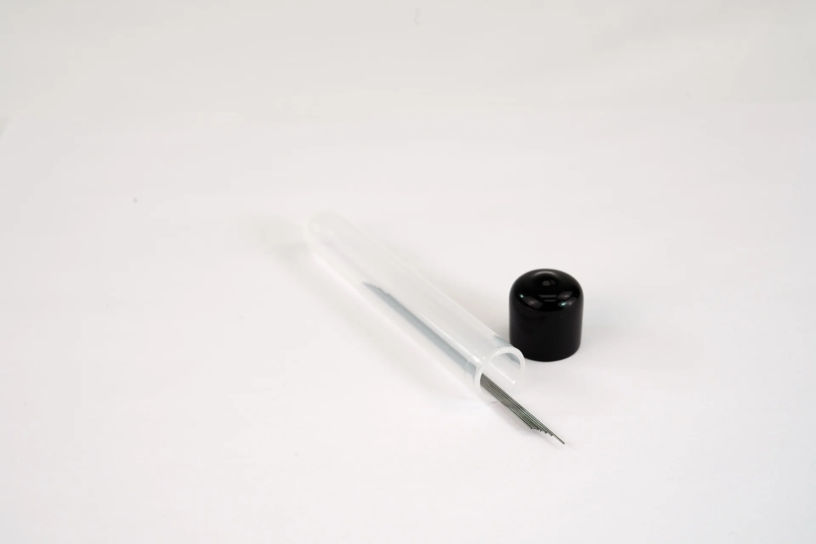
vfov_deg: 19.5
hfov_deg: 28.8
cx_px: 408
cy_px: 272
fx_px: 1587
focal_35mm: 70
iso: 640
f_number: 14
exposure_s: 1/80
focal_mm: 70
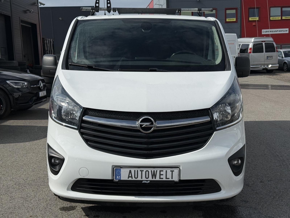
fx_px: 402
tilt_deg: -7.6
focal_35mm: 48
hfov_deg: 39.7
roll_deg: +2.2
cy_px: 109
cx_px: 145
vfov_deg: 30.3
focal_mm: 6.76
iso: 50
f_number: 1.78
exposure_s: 1/13333
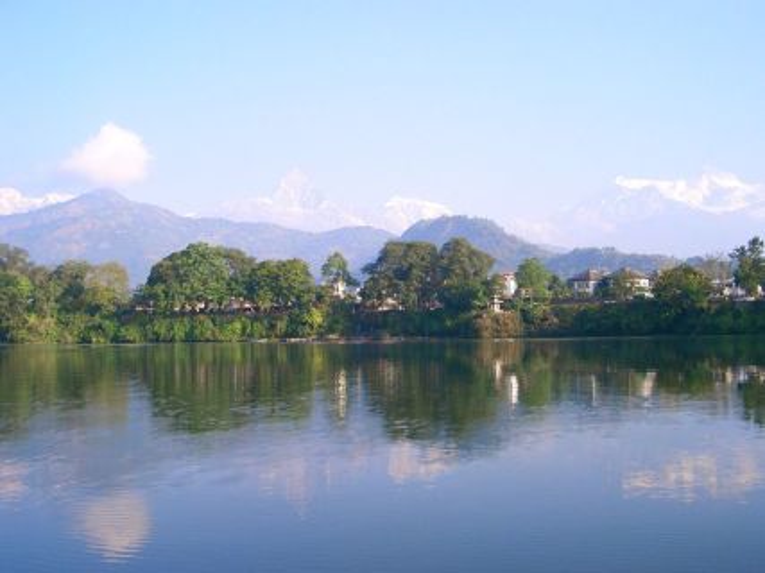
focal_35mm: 39
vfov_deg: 36.8
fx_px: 862
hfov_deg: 47.9
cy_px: 286
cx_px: 382
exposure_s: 1/320
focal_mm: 8
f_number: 4.8
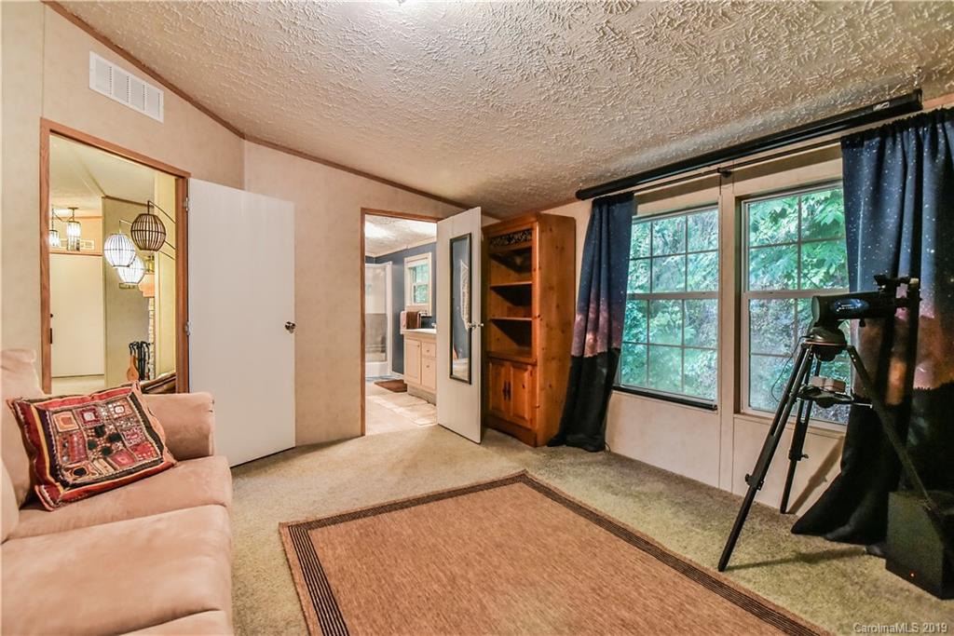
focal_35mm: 16
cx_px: 477
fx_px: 424
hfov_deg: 96.7
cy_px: 318
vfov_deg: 73.8
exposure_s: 1/100
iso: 4000
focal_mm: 16
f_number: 5
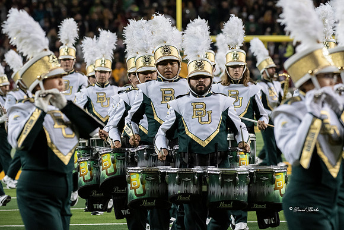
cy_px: 115
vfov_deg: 4.2
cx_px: 172
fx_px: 3154
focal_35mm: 330
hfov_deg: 6.2
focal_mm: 220
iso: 2500
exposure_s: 1/1000
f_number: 5.6
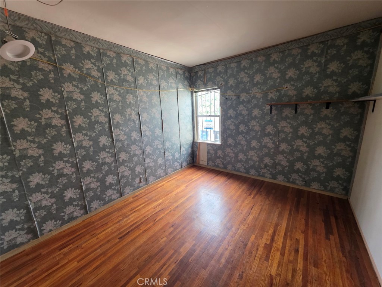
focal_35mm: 13
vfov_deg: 89.9
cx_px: 191
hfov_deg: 106.2
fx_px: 143
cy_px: 144
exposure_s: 1/60
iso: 160
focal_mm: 2.2
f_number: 1.9
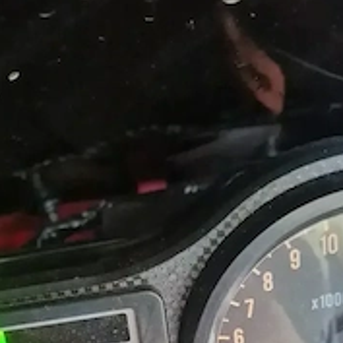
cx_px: 85
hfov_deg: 35.9
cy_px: 360
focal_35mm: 46
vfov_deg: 33.0
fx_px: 516
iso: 500
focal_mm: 5.4
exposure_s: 1/40
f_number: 1.8
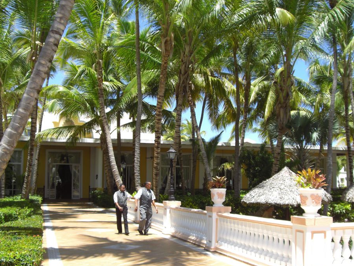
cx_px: 170
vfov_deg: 33.6
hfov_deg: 43.8
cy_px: 145
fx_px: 440
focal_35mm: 43
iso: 64
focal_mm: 6.2
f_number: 2.7
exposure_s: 1/500
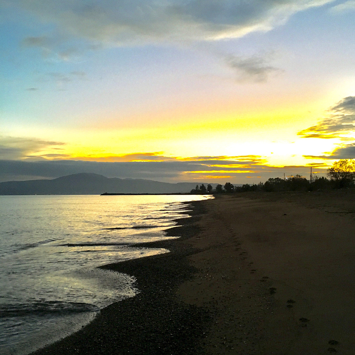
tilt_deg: +0.5
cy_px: 195
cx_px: 181
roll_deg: +0.6
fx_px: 406
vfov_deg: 47.2
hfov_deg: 47.2
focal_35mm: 35
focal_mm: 4.15
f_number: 2.2
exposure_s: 1/33
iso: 200
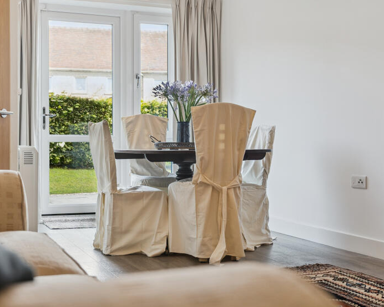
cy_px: 139
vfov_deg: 30.2
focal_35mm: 50
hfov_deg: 37.1
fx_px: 568
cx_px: 141
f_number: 2.8
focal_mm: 24
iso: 320
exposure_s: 1/100
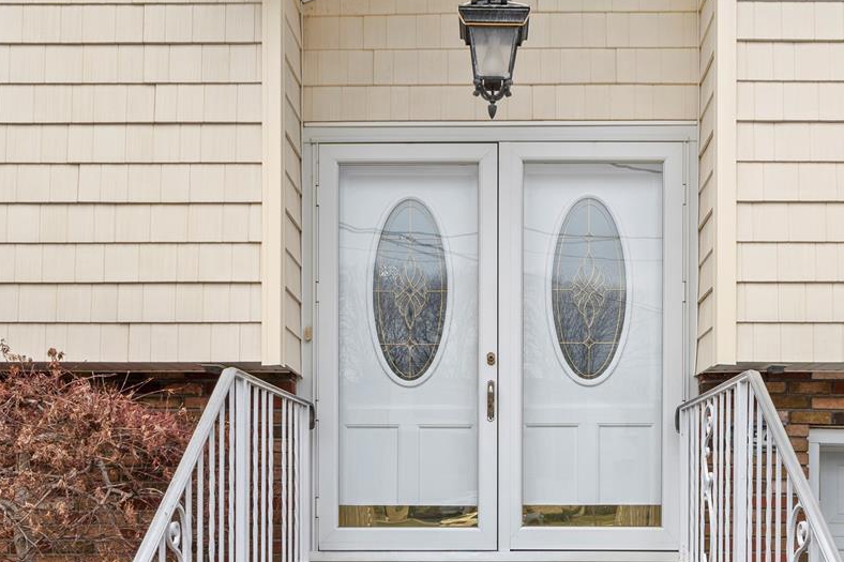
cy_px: 332
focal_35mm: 39
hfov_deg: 49.3
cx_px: 493
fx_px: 914
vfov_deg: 34.1
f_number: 9
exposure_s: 1/25
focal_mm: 20
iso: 200
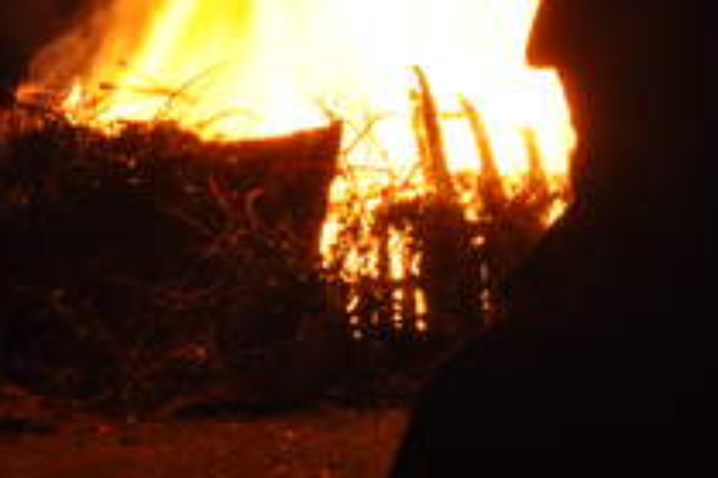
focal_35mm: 147
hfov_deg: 14.0
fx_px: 2929
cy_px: -167
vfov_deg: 9.1
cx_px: 265
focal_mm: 32
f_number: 18
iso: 640
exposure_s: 1/10
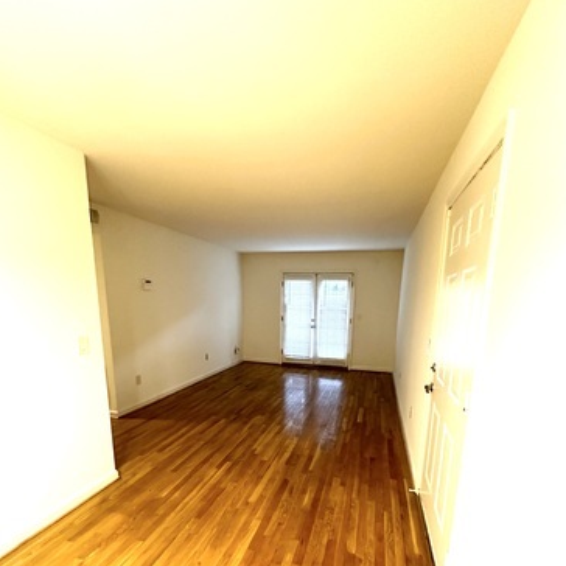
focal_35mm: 17
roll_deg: +0.0
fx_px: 314
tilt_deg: -10.2
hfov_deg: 84.0
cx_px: 290
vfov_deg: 82.1
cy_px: 359
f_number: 2.2
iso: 400
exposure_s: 1/60
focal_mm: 2.22
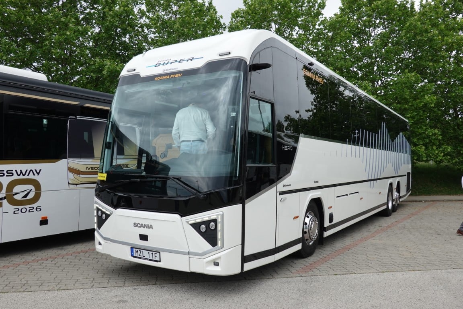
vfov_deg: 43.6
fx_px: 386
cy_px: 154
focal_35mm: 30
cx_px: 232
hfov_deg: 61.9
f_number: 5.6
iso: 125
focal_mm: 11.29
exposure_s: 1/200
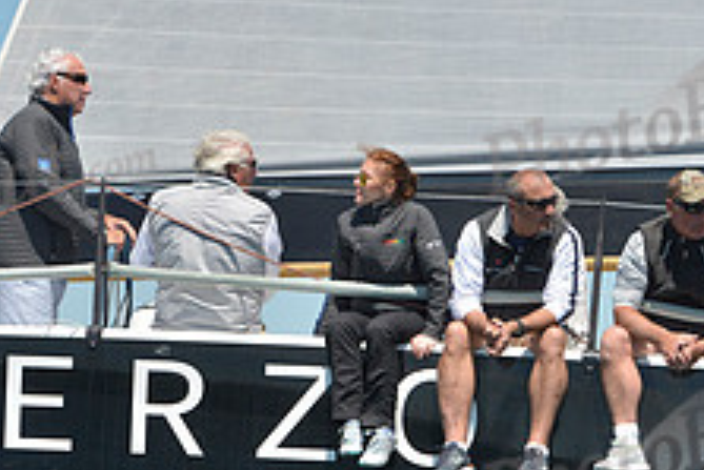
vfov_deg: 4.6
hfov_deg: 6.8
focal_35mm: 302
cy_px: 323
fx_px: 5909
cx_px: 322
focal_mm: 116
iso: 280
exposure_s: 1/1250
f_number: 7.1
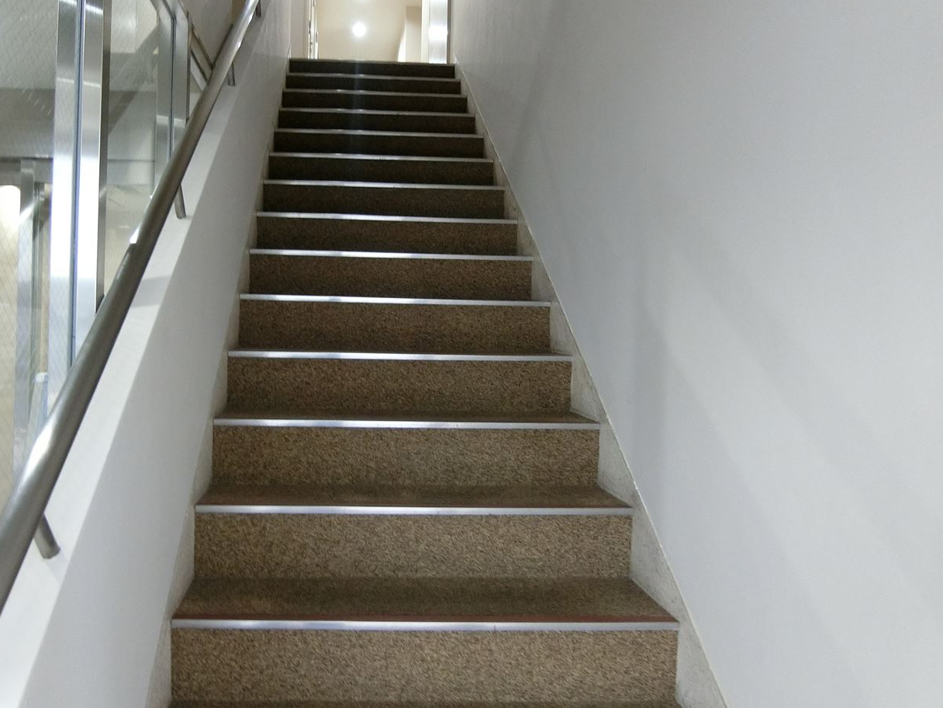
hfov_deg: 68.5
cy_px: 309
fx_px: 681
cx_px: 364
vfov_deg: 54.7
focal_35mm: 25
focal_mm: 4.06
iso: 400
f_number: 2.7
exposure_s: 1/30
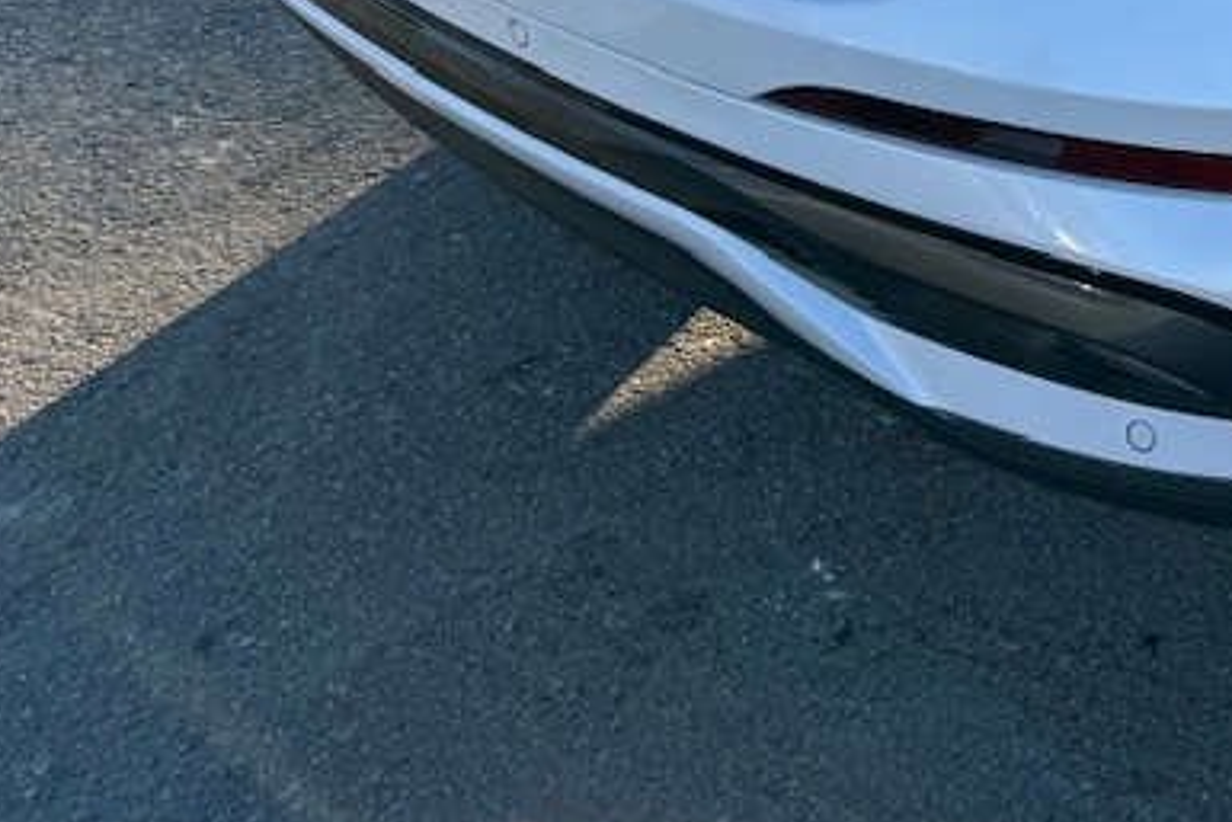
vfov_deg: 14.7
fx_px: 2841
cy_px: -582
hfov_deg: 21.6
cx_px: 1690
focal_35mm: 83
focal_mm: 6.76
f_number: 1.78
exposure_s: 1/1261
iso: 80
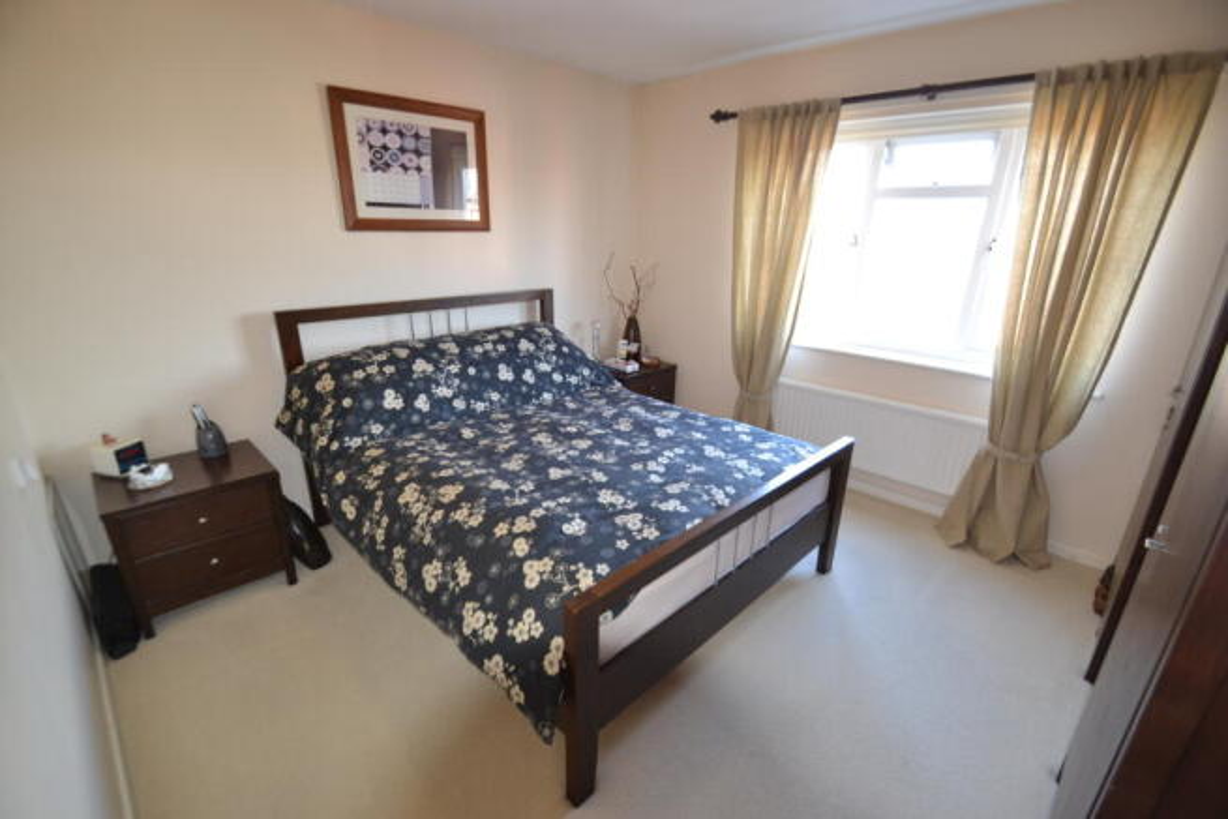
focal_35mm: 15
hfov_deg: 100.4
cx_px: 614
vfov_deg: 77.4
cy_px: 410
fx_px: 512
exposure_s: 1/60
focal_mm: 10
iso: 640
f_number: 3.5
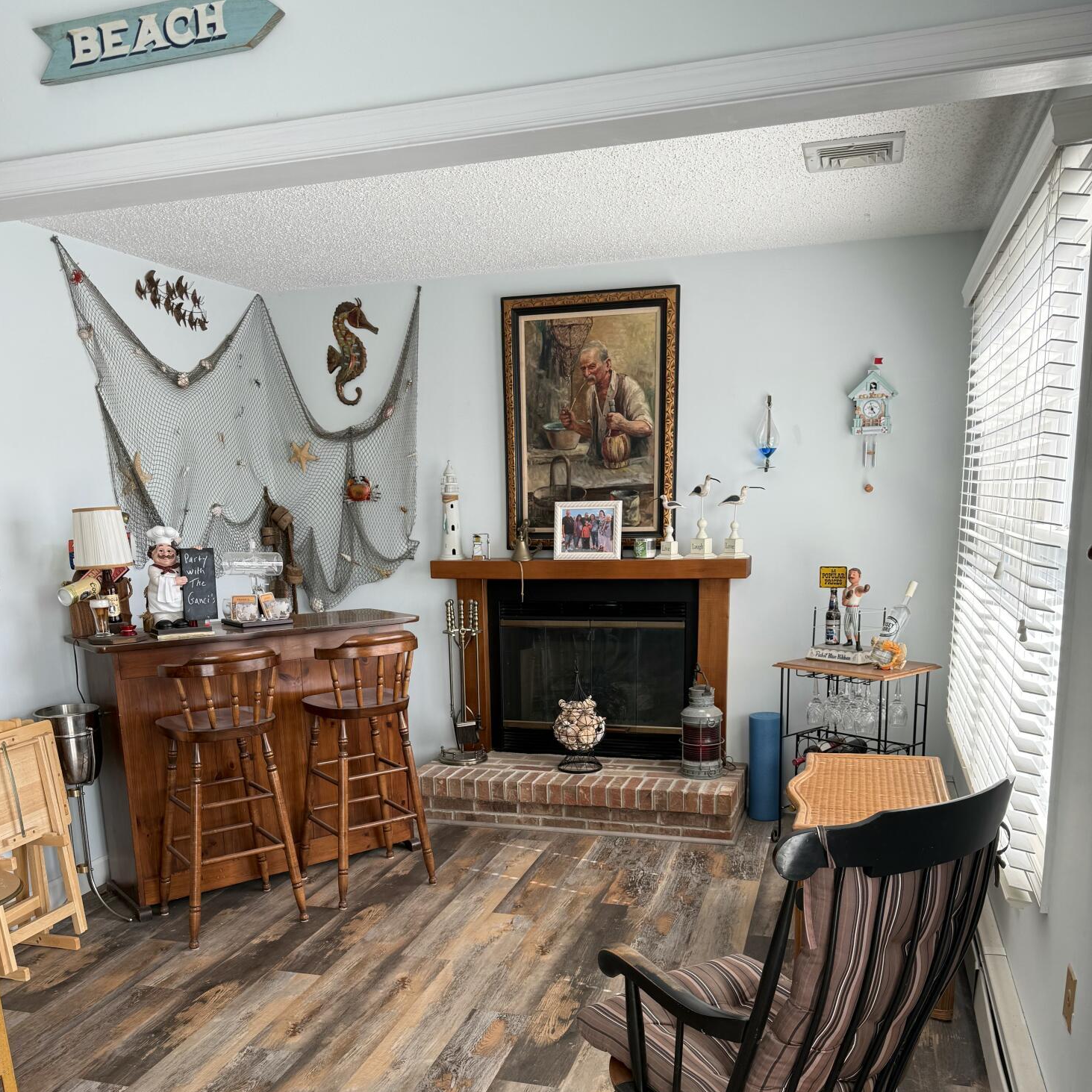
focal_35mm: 29
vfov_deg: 54.6
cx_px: 534
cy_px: 723
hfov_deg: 55.6
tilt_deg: -12.0
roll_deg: +0.9
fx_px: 1035
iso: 64
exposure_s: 1/176
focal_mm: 6.76
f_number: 1.78
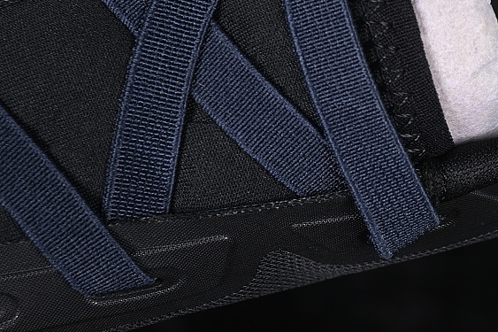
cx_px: 359
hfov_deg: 14.2
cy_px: 58
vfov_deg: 9.5
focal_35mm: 144
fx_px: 1991
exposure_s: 1/60
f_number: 6.3
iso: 160
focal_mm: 50
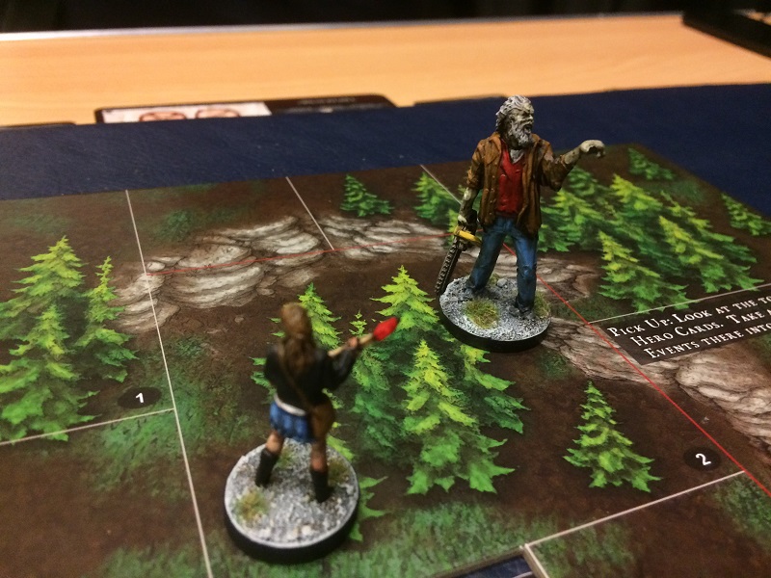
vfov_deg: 48.2
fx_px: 646
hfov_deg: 61.7
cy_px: 289
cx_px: 386
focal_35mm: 29
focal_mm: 4.15
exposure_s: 1/33
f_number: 2.2
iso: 250
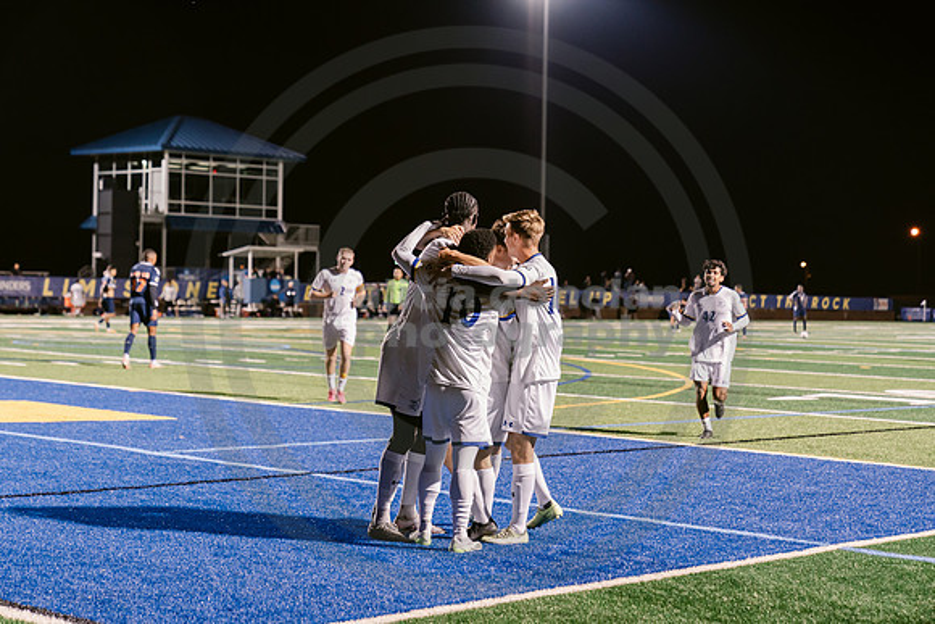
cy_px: 312
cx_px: 468
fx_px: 1818
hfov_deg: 28.8
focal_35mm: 70
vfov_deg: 19.5
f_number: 3.2
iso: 2500
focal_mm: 70
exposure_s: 1/250
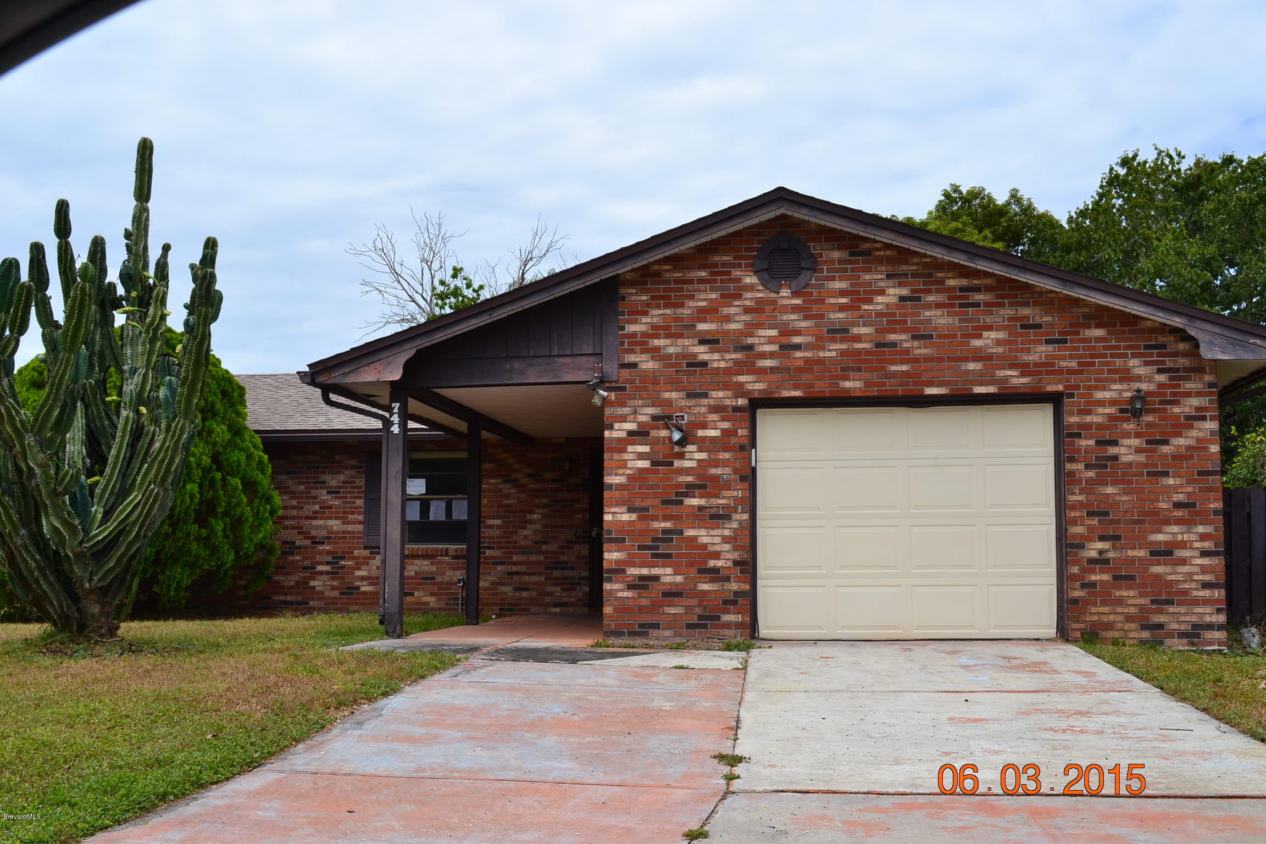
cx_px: 633
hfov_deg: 49.6
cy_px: 422
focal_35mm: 39
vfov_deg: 34.2
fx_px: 1371
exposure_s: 1/500
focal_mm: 26
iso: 400
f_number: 11
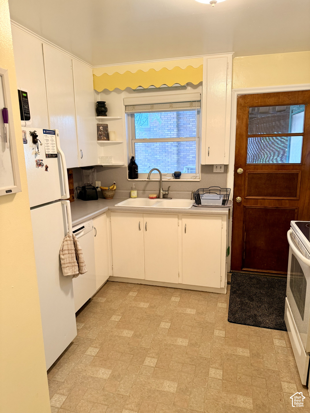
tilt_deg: -10.3
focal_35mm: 24
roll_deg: +0.9
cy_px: 206
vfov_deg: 71.6
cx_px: 155
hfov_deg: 56.8
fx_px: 287
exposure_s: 1/60
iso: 160
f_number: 1.78
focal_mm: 6.76
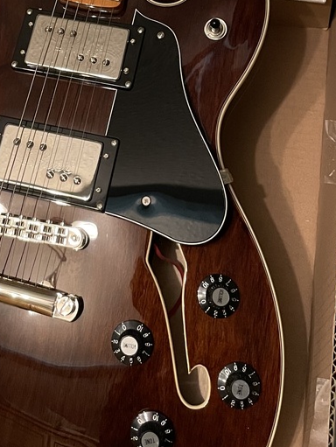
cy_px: -24
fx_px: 788
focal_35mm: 61
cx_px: 90
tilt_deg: -55.1
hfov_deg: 23.8
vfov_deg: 29.1
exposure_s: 1/25
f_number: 1.6
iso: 640
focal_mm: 4.2
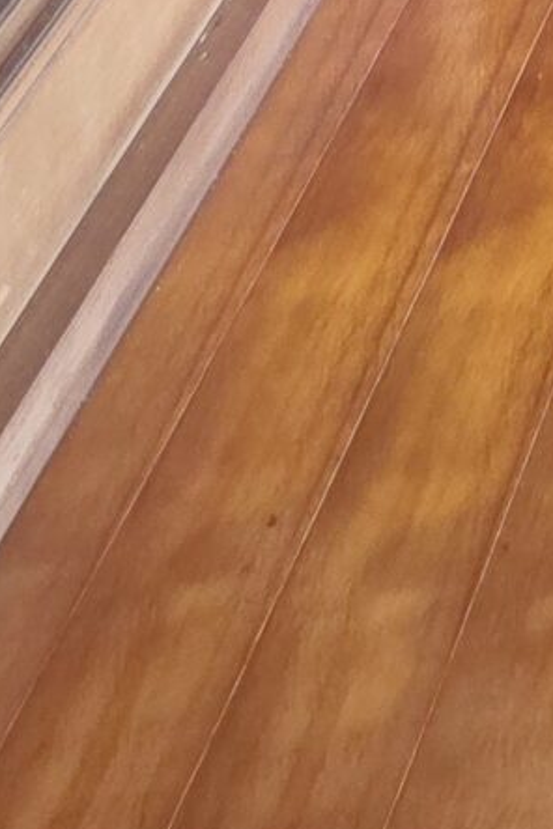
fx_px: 1797
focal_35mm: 78
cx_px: 1188
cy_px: -1413
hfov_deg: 14.0
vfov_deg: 13.1
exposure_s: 1/120
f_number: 2.2
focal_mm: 2.2
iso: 50
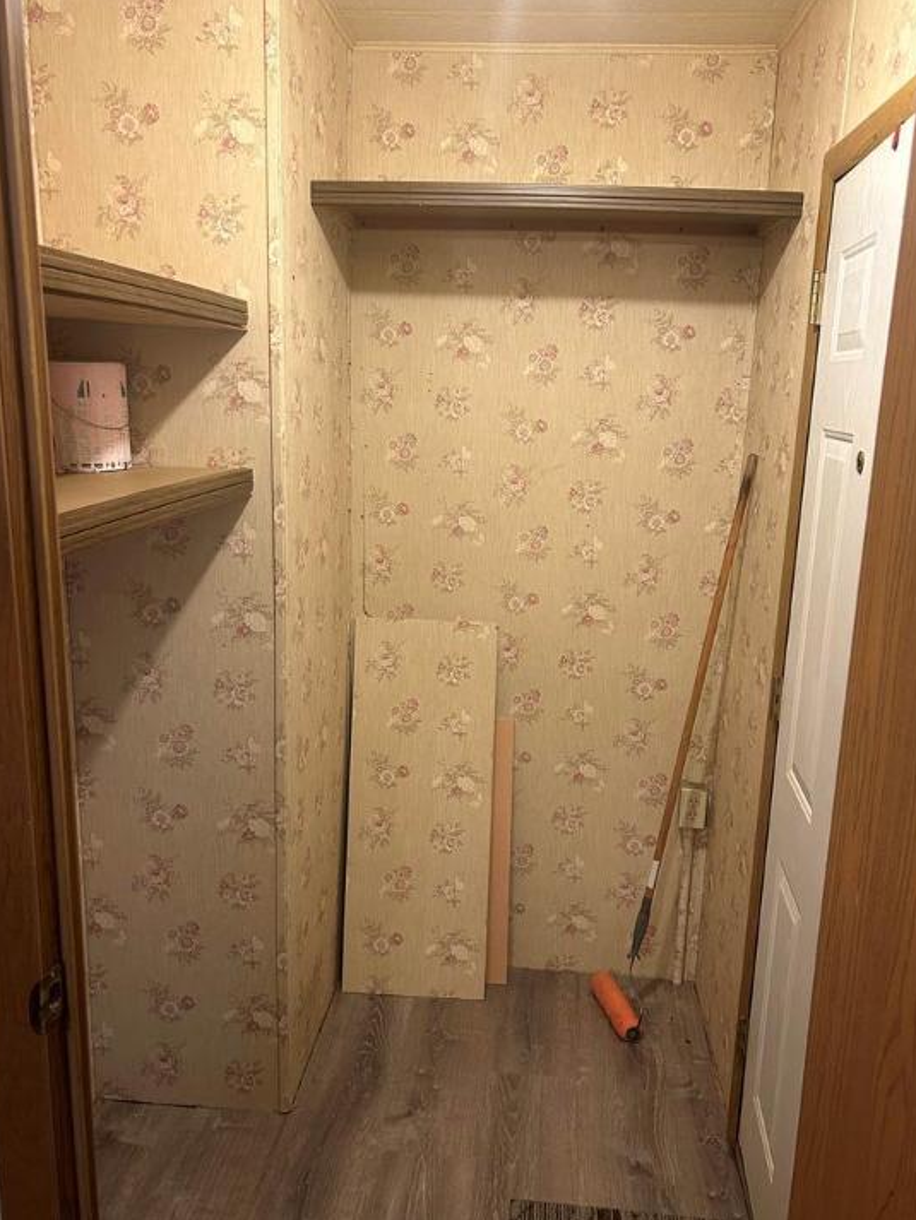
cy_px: 625
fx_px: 988
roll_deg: -2.6
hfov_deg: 49.7
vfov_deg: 63.4
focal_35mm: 28
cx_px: 474
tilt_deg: -13.0
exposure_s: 1/60
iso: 160
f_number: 1.5
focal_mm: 5.7
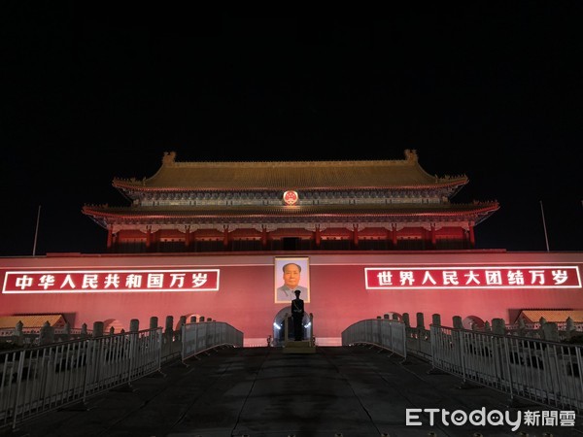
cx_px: 292
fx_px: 472
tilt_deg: +14.0
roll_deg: +0.6
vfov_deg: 49.7
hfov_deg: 63.4
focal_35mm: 28
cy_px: 218
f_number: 1.8
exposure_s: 1/50
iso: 400
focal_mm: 4
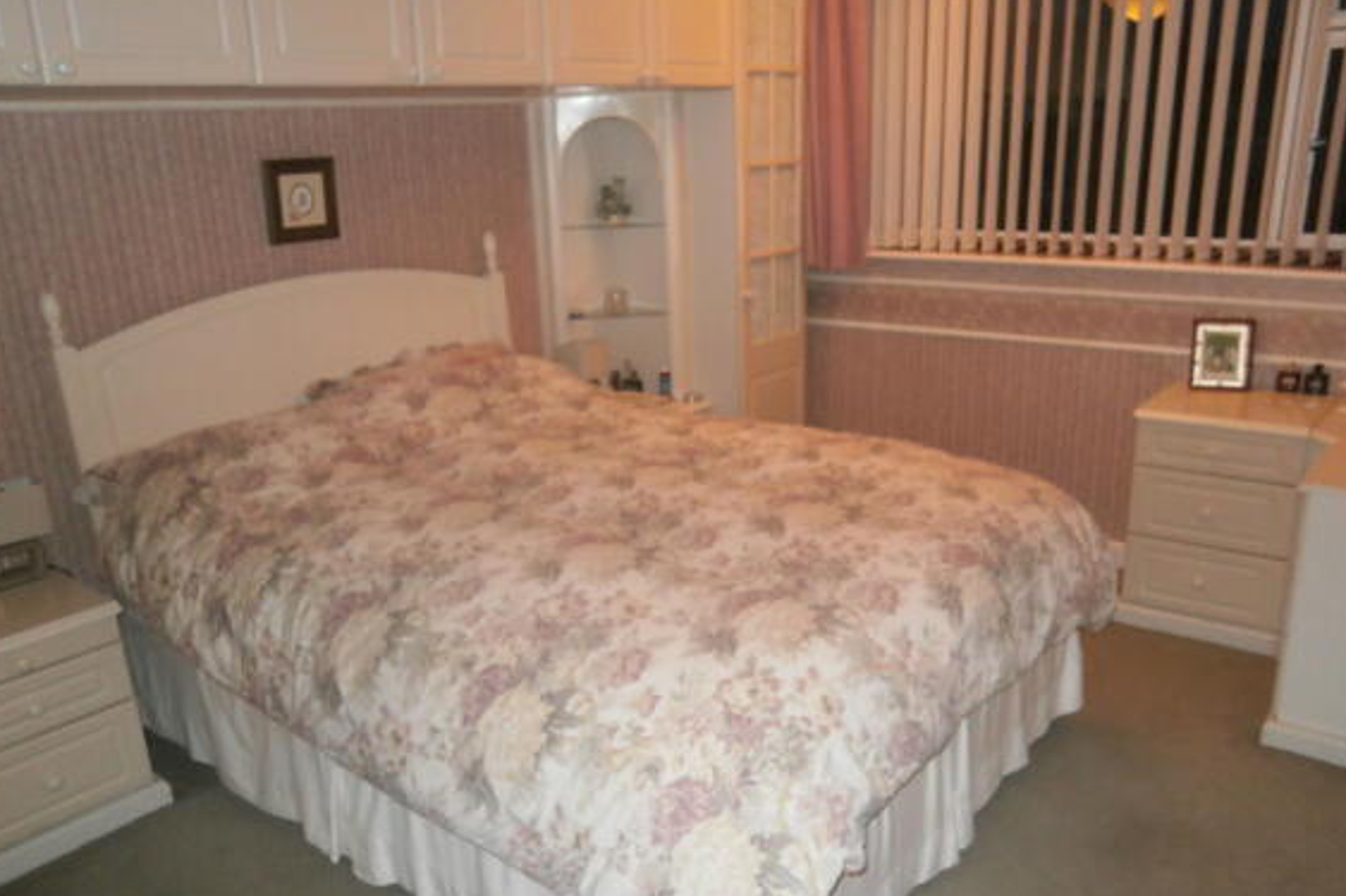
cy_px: 472
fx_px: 1047
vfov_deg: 46.4
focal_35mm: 28
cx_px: 663
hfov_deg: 65.5
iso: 200
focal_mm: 4.7
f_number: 2.8
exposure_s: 1/30
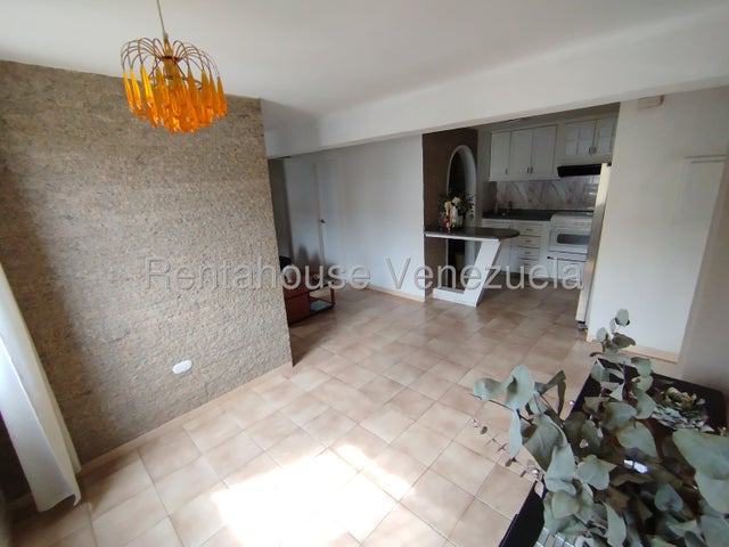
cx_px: 364
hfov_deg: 98.2
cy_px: 274
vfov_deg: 81.7
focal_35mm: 15
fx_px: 316
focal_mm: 1.65
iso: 80
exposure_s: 1/33
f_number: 2.2
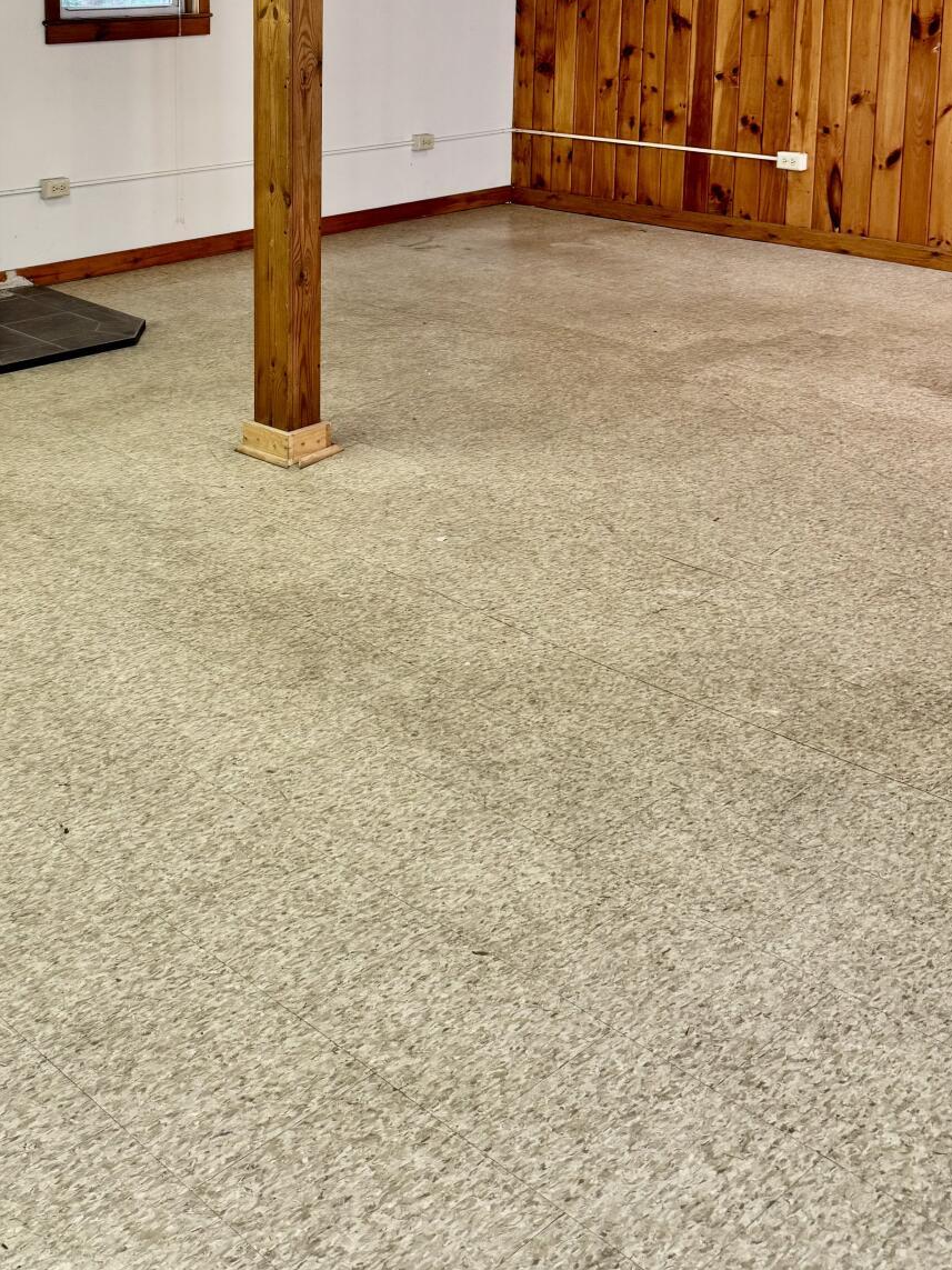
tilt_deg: -10.2
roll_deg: +0.5
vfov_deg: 42.1
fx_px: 1540
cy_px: 196
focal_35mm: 42
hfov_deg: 33.7
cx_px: 245
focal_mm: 6.76
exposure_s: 1/60
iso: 160
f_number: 1.78
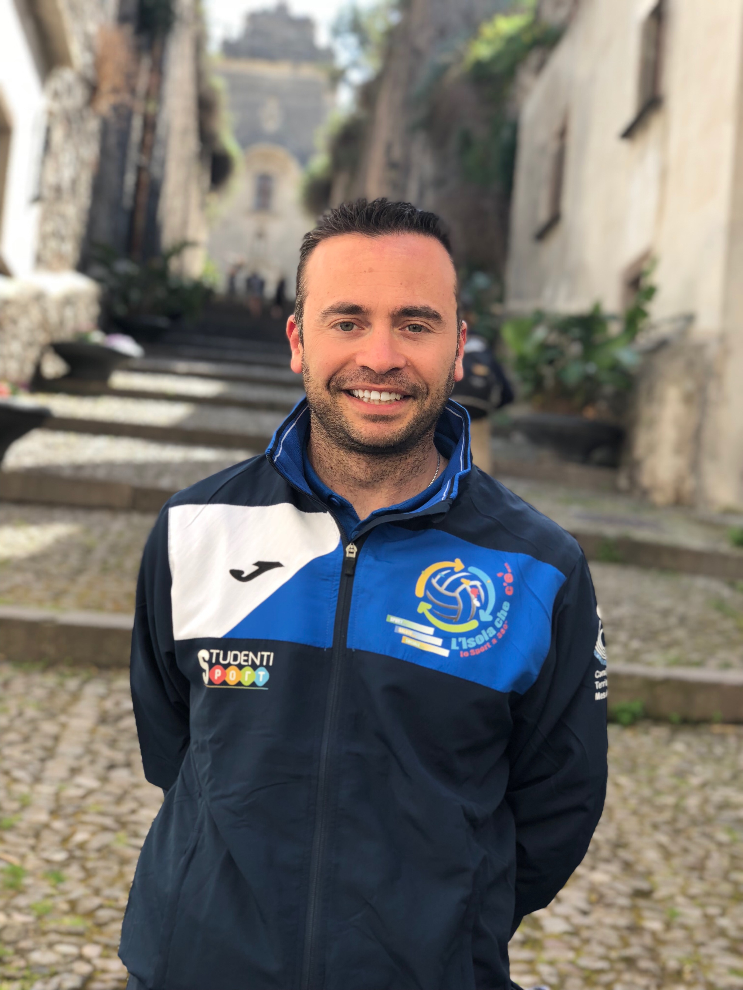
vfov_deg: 36.8
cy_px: 495
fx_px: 1488
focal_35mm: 52
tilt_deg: +5.1
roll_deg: -5.0
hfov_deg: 28.0
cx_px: 372
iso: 16
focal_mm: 6
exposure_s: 1/200
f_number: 2.4
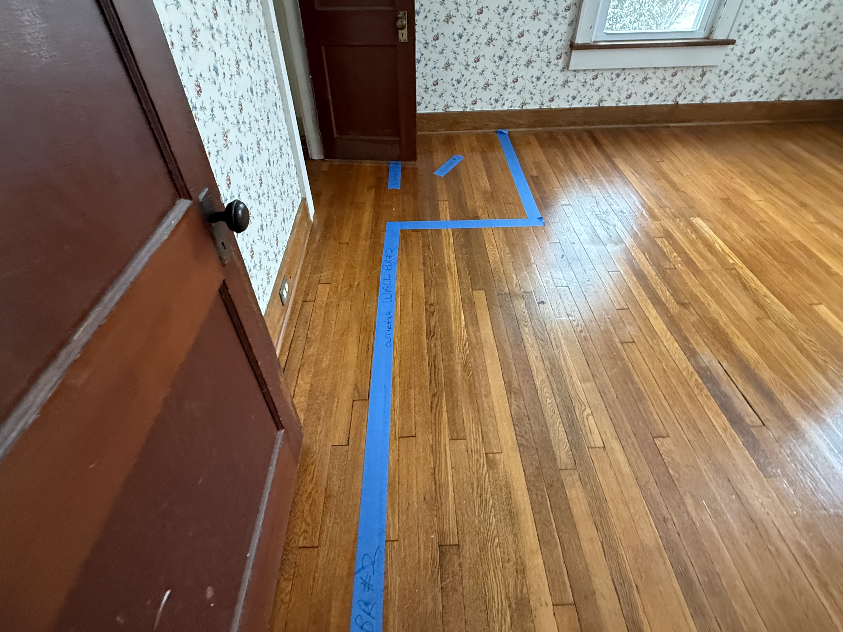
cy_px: 295
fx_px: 438
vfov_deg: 71.5
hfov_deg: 87.8
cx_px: 418
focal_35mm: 18
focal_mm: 2.22
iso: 640
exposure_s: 1/60
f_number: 2.2
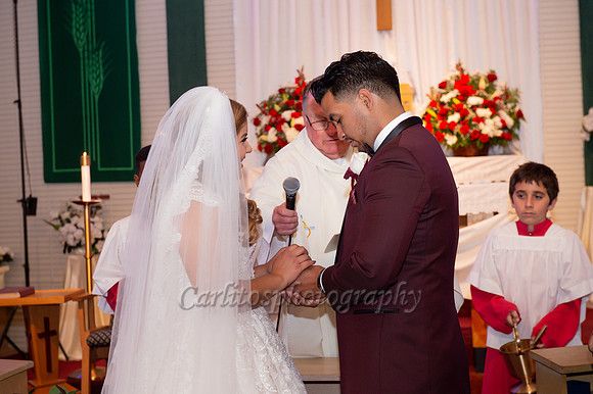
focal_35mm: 70
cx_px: 296
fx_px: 1152
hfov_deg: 28.9
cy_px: 197
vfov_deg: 19.4
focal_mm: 70
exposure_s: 1/60
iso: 1250
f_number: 4.5
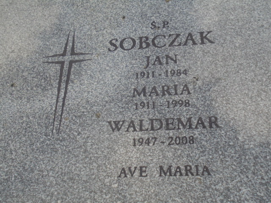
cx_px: 136
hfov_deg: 49.0
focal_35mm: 38
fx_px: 297
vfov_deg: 37.7
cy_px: 102
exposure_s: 1/125
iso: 100
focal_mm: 6.9
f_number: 4.2
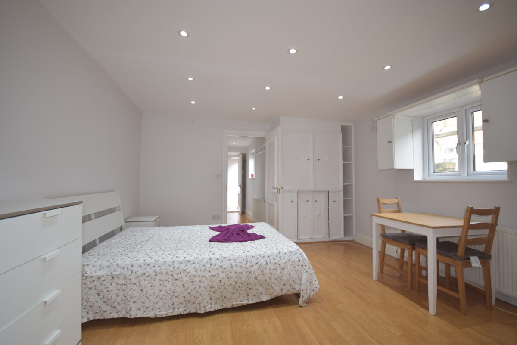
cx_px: 258
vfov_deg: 77.4
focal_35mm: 15
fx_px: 215
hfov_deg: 100.4
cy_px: 172
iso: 200
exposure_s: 1/40
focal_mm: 10
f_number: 4
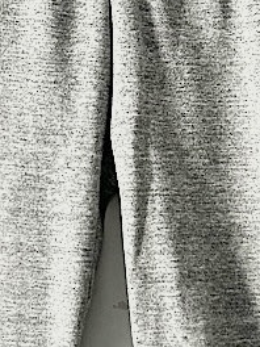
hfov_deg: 11.8
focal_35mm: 126
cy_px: 189
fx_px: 1262
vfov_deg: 15.6
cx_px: 123
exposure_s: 1/60
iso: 160
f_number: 1.5
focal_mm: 5.7
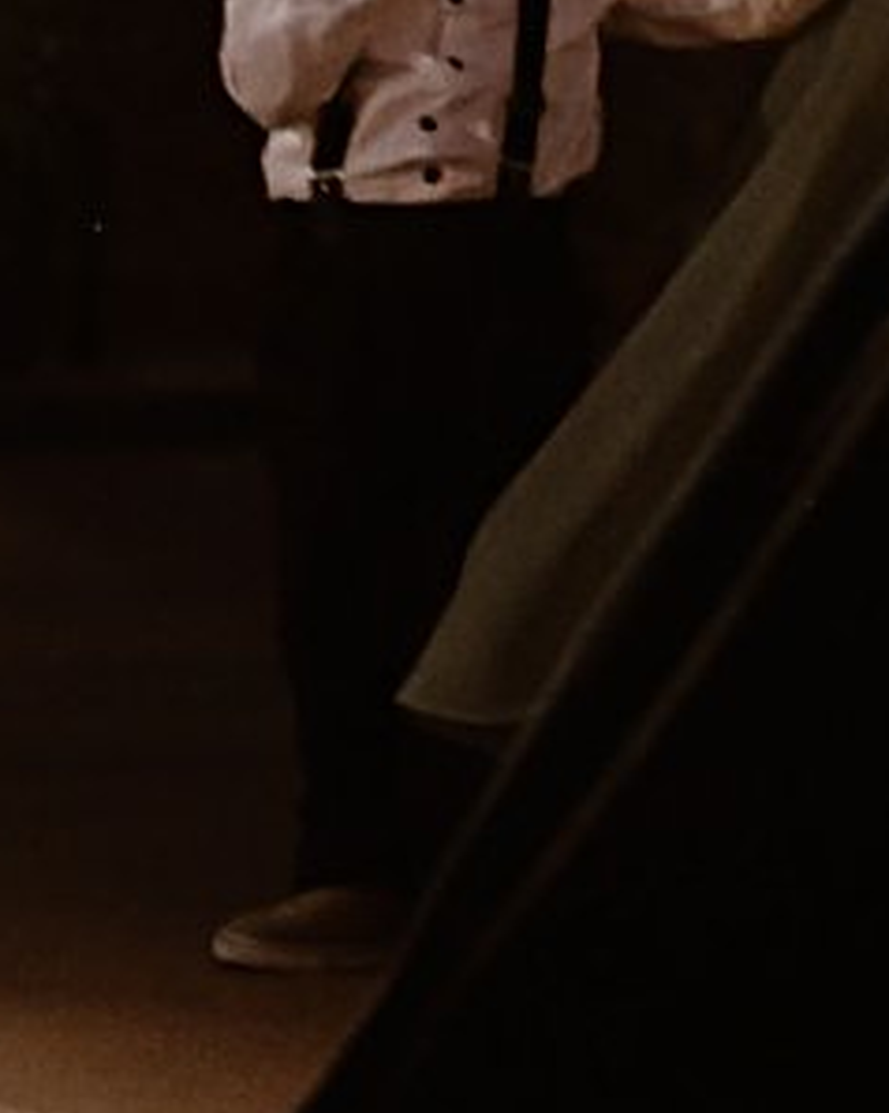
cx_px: -2551
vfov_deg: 8.3
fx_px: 7638
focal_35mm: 232
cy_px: 148
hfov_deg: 5.8
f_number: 2.8
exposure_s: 1/125
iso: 2500
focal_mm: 36
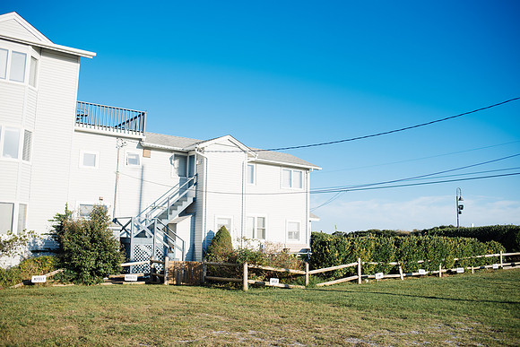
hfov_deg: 54.4
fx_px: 506
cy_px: 174
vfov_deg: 37.9
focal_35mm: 35
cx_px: 260
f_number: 2.8
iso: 100
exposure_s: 1/1250
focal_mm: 35
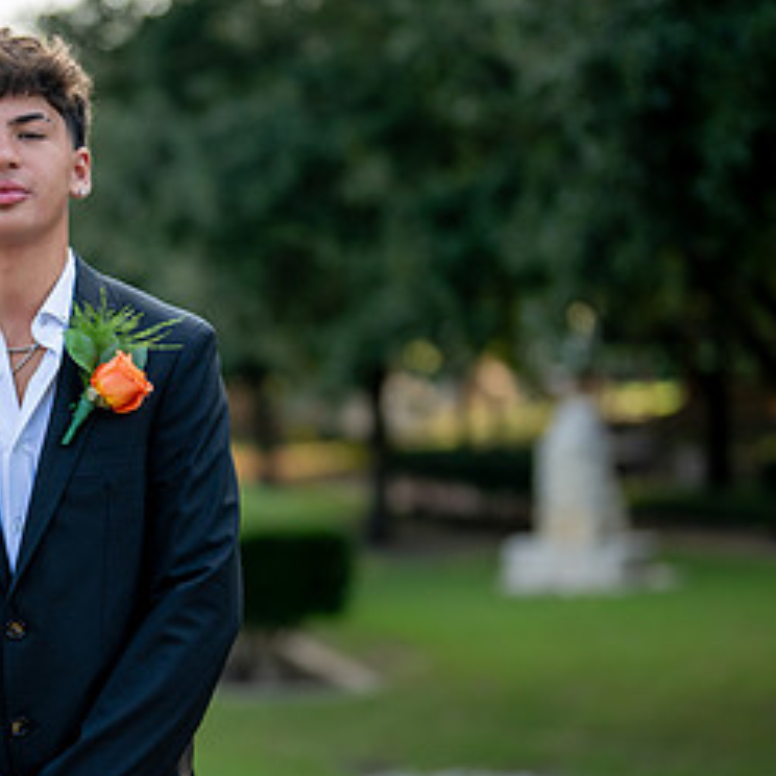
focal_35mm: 113
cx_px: 110
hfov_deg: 15.3
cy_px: 478
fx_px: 2866
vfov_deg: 15.4
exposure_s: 1/2000
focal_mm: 50
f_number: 1.2
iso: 200
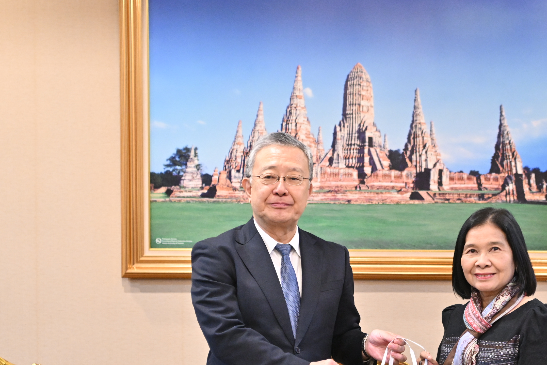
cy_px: 291
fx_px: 1398
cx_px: 409
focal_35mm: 92
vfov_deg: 14.8
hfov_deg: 21.9
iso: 3200
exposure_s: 1/160
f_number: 2.8
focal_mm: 48
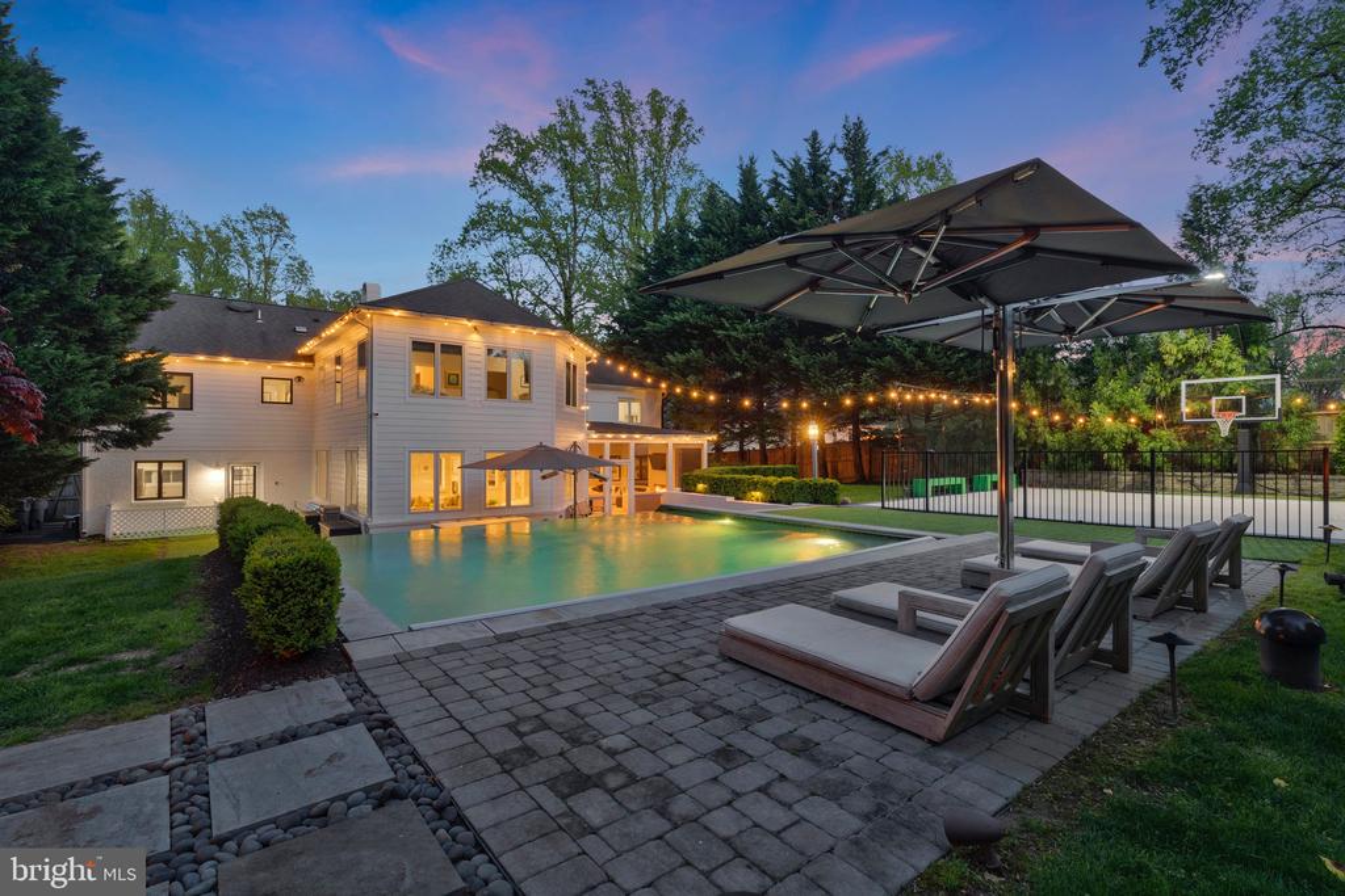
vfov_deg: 73.8
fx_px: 598
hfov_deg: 96.7
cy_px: 448
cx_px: 672
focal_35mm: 16
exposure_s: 1/1.67
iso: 1250
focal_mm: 16
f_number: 9
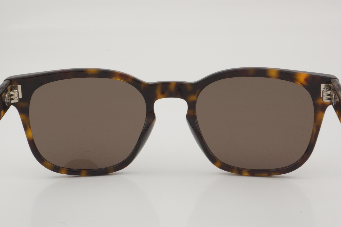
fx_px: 710
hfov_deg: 27.0
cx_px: 170
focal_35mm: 75
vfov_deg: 18.2
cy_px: 114
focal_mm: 50
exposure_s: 1/3
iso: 100
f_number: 32
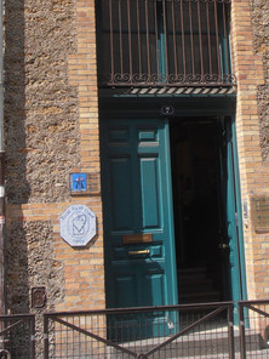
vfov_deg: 24.0
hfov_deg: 18.4
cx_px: 177
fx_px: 829
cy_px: 61
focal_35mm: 80
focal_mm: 6.61
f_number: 3.9
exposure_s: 1/640
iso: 80
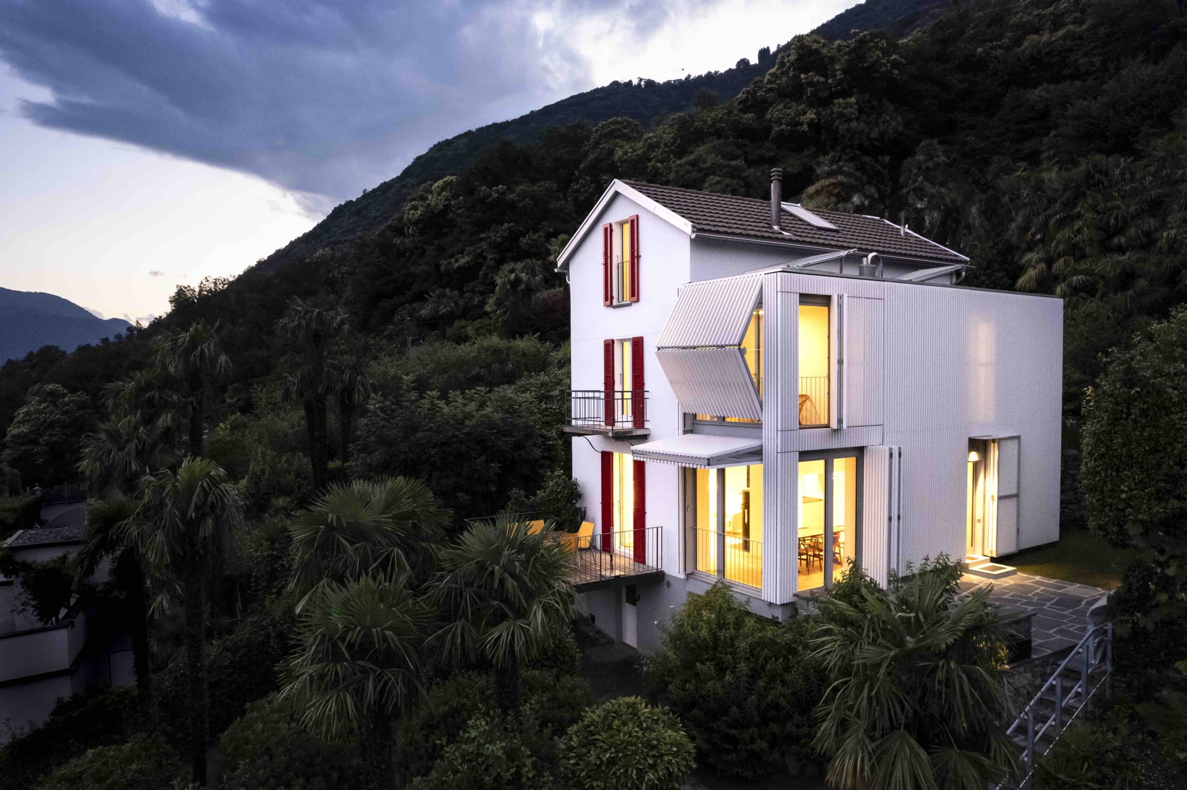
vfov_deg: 57.2
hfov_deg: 78.6
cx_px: 594
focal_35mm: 22
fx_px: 725
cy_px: 395
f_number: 2.8
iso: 710
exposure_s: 1/8
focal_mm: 8.38
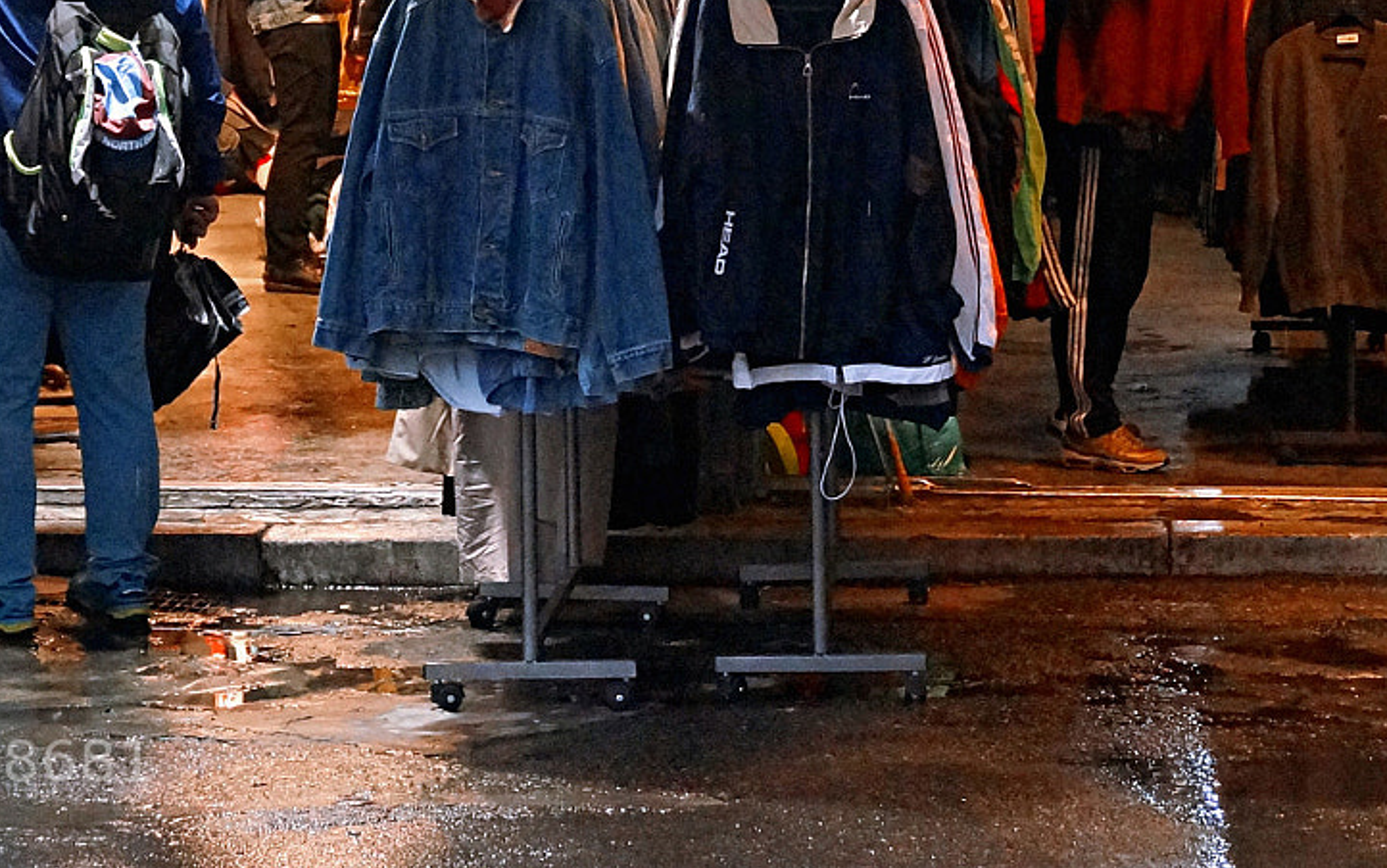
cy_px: -108
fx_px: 4349
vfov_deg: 11.2
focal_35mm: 115
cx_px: 684
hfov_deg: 18.1
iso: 3200
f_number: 5
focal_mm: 34
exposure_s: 1/125
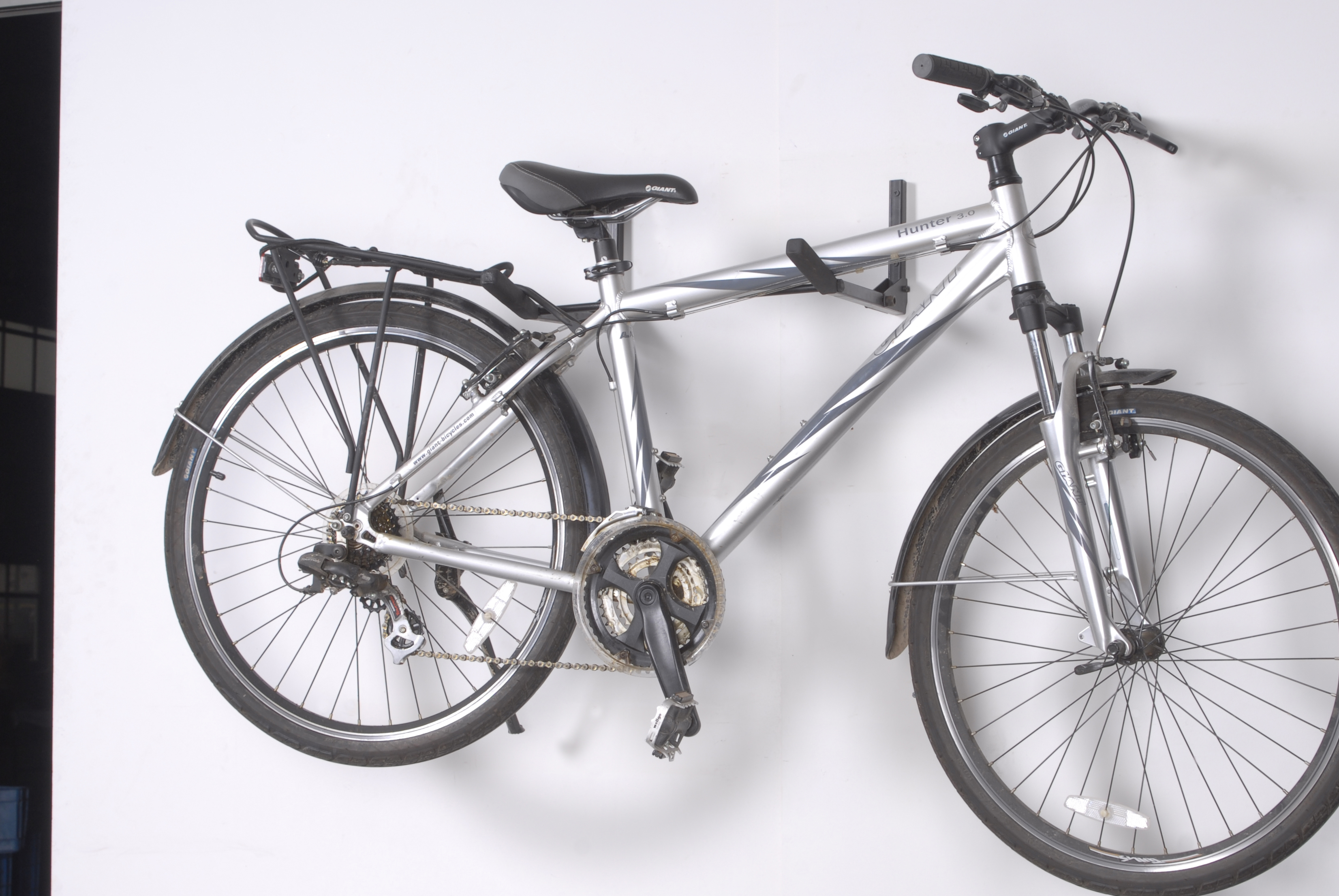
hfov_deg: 11.1
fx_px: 6874
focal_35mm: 185
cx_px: 774
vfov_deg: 7.5
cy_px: 482
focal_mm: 105
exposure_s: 1/200
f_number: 14
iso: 100
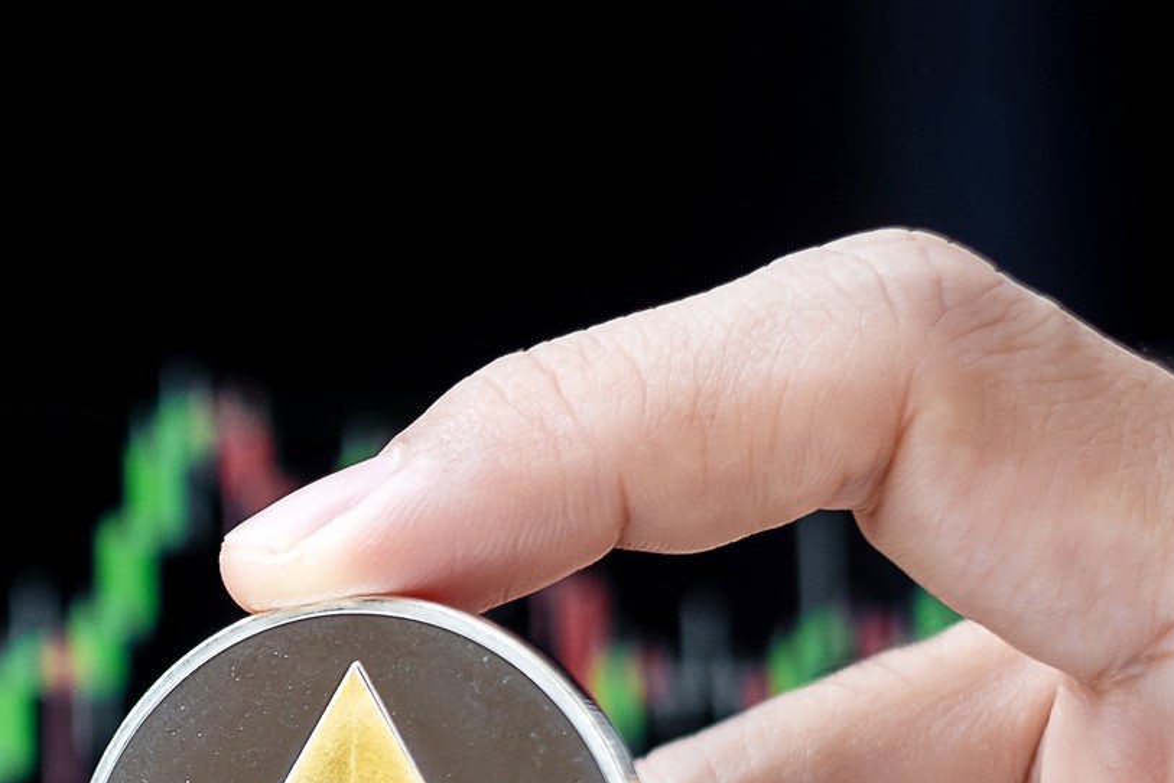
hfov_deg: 12.3
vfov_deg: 8.3
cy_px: 967
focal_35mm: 164
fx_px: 5348
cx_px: -213
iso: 200
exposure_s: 1/160
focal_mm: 35
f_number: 2.8
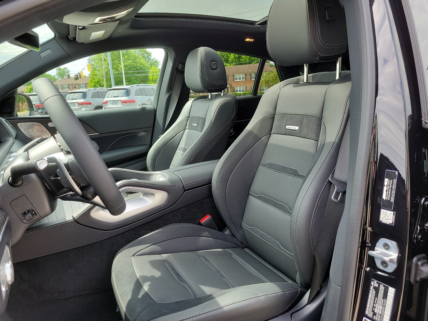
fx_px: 321
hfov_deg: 67.3
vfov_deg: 53.1
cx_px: 214
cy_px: 160
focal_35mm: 26
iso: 50
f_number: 1.8
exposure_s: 1/196
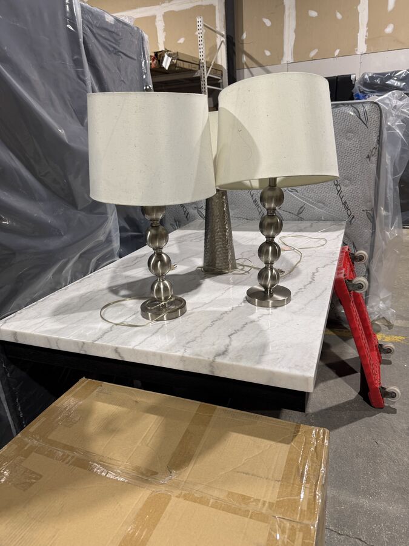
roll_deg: +5.0
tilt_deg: -21.2
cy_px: 273
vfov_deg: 71.6
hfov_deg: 56.8
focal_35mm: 24
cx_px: 204
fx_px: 378
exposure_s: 1/60
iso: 125
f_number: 1.78
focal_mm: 6.76
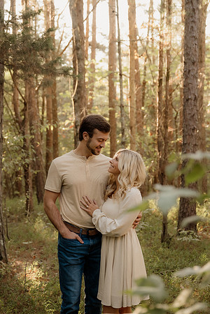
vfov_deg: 31.4
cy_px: 157
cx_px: 105
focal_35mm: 64
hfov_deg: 21.2
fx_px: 560
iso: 500
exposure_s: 1/125
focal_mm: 43
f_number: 2.8
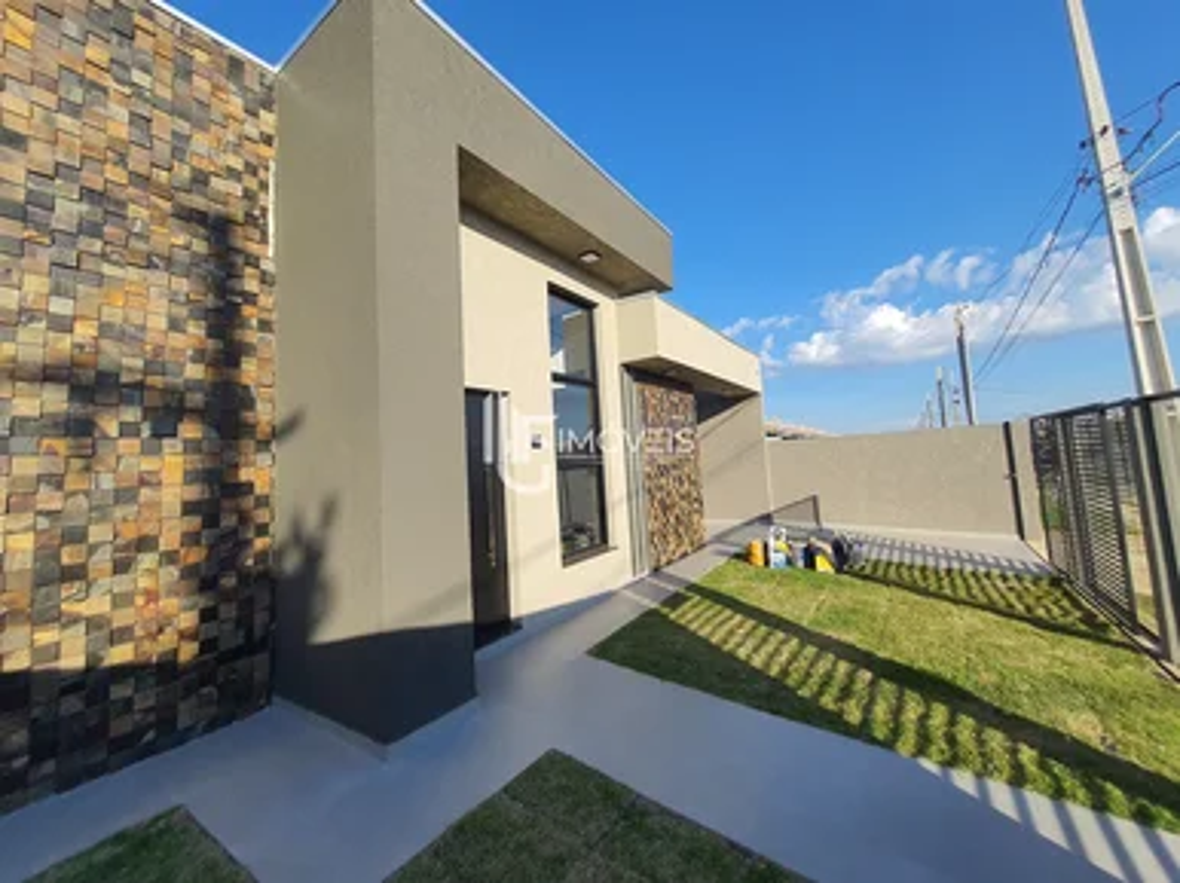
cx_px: 590
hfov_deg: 106.2
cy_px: 442
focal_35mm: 13
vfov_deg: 89.9
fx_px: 443
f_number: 2.2
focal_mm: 1.74
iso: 50
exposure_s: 1/908
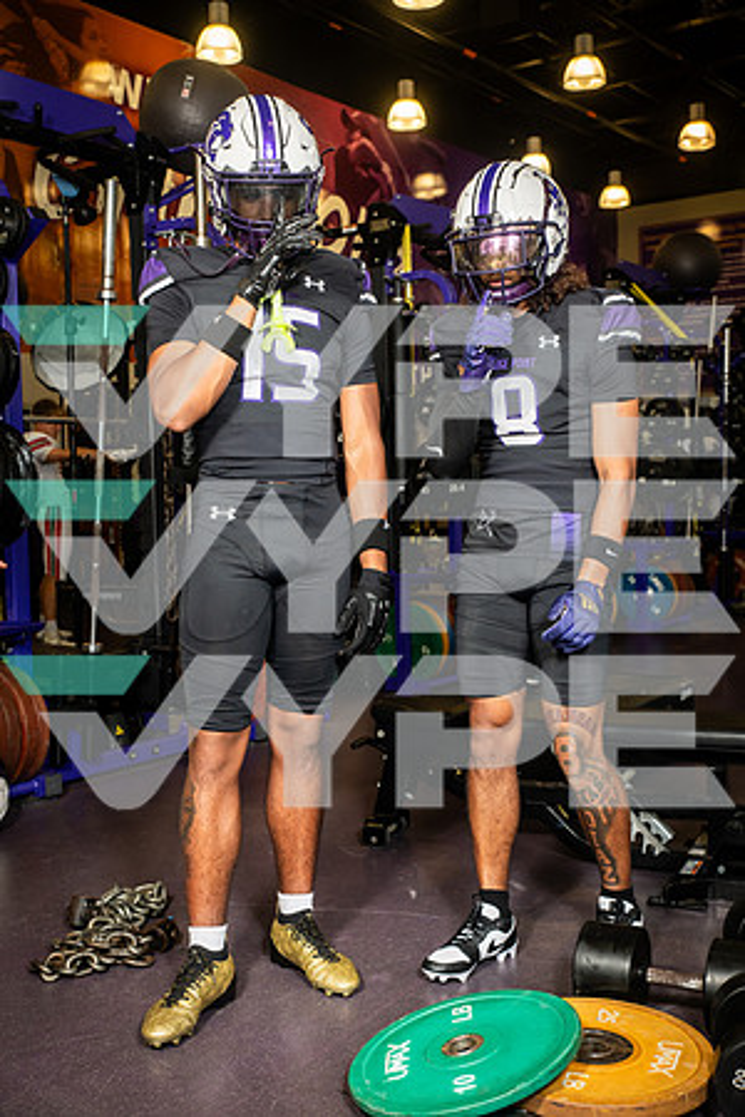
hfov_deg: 33.4
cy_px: 558
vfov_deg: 48.5
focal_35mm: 40
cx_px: 372
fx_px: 1242
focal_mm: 40
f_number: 5.6
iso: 500
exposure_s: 1/250
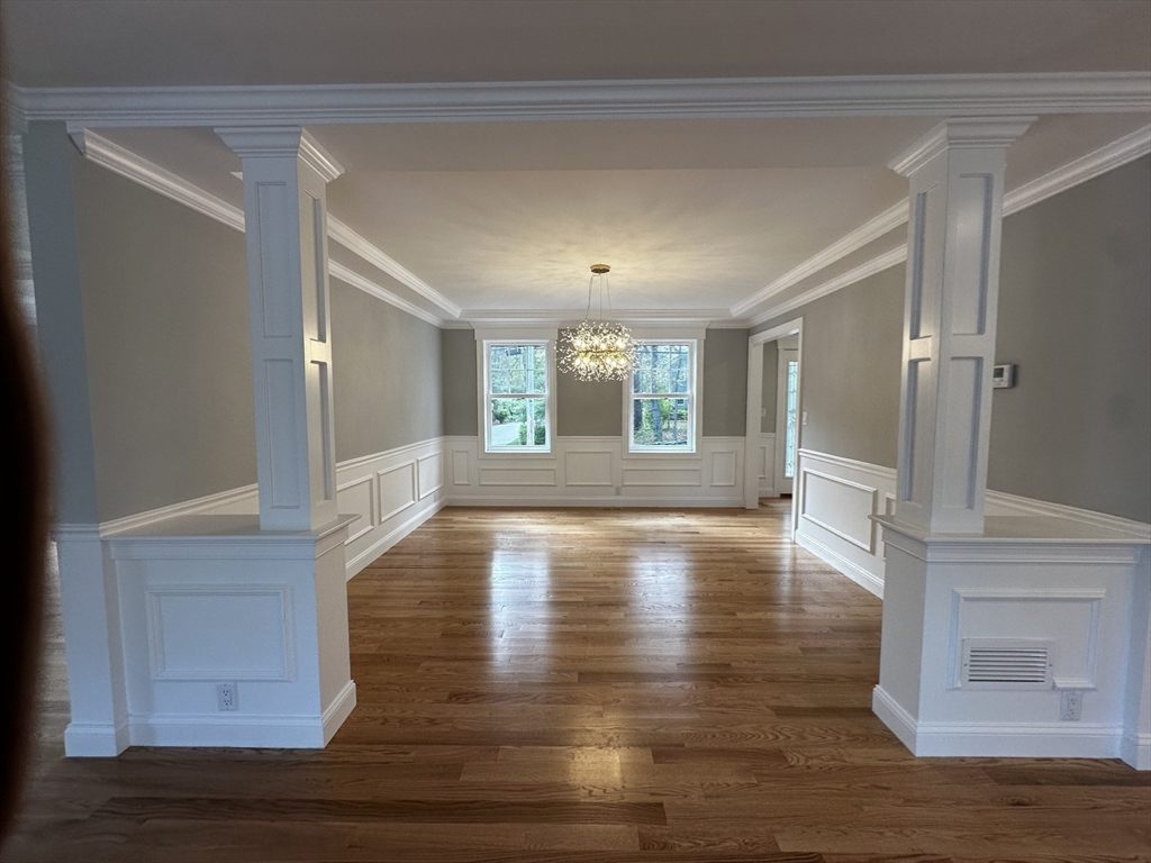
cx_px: 576
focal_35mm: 14
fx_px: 466
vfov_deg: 85.7
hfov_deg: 102.1
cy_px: 432
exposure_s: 1/120
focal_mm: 2.22
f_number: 2.2
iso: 64
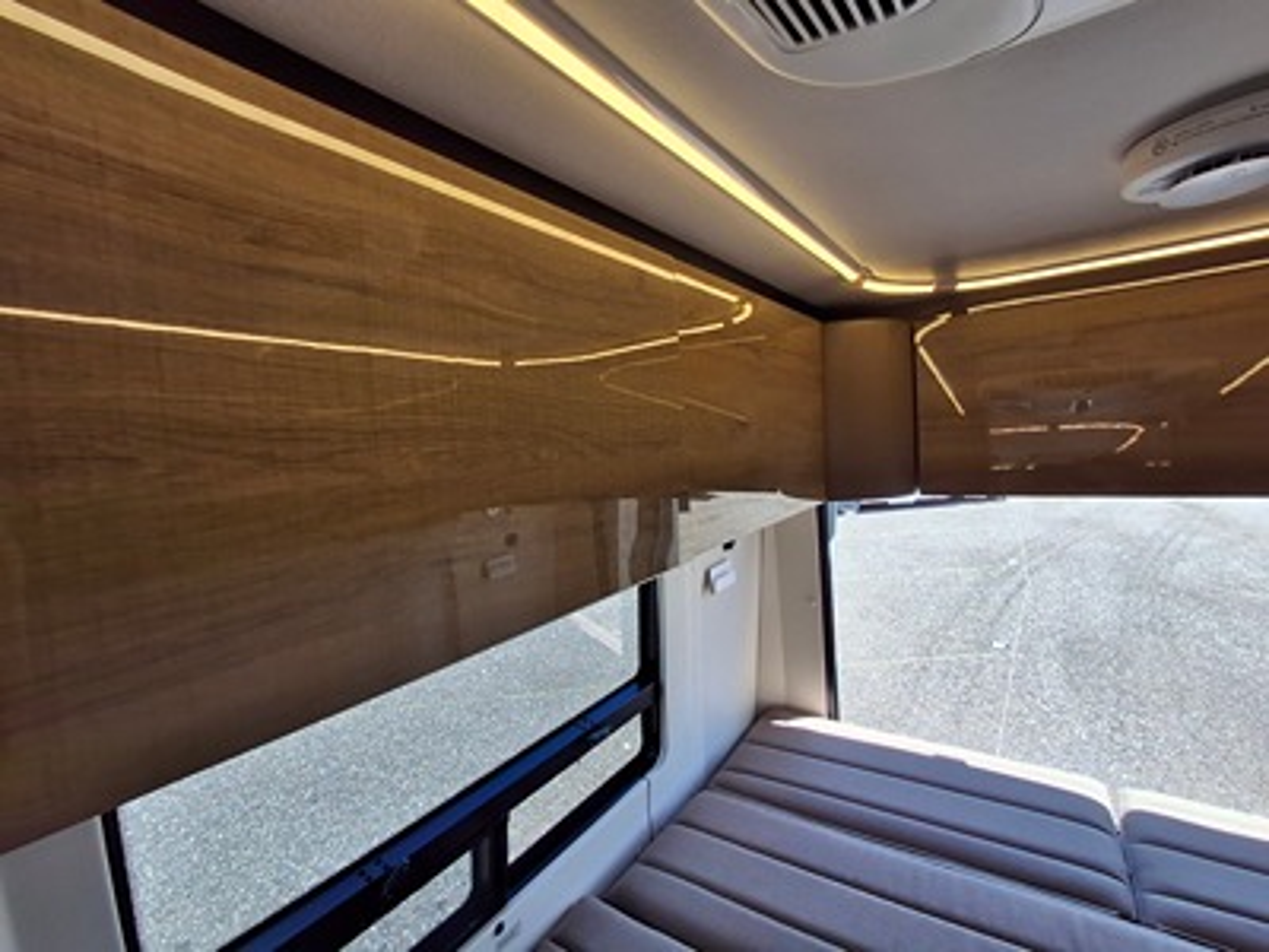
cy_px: 476
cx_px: 634
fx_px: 587
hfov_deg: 94.5
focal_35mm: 16
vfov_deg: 78.1
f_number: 2.2
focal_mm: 1.64
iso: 40
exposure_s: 1/220
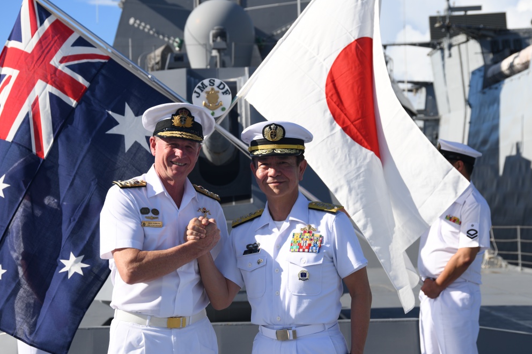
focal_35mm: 80
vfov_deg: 17.1
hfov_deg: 25.4
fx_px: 1182
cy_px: 185
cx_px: 249
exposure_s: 1/400
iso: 72
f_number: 6.3
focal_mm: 62
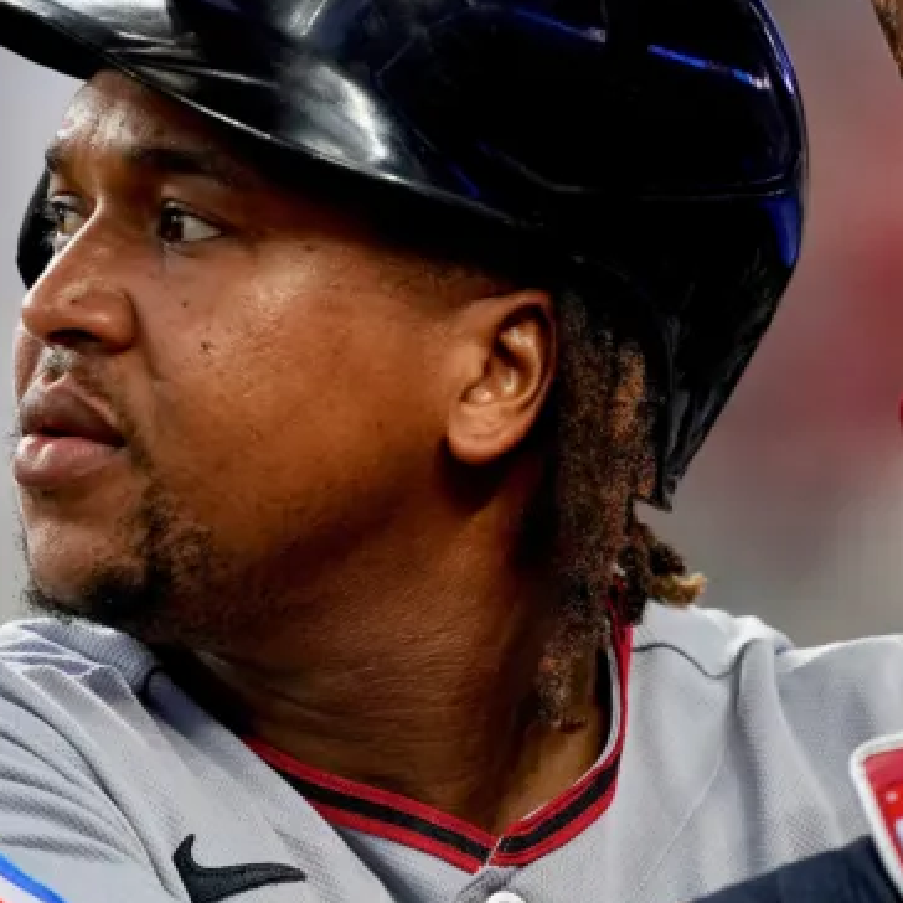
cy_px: 501
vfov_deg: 1.7
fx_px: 30989
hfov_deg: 1.7
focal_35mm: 1050
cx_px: 218
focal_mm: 400
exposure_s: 1/1600
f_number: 3.2
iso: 2000
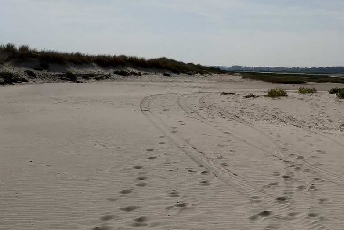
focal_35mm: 51
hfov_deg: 36.1
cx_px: 321
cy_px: 84
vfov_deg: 26.4
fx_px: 487
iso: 100
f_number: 1.9
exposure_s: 1/6299
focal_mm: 3.94
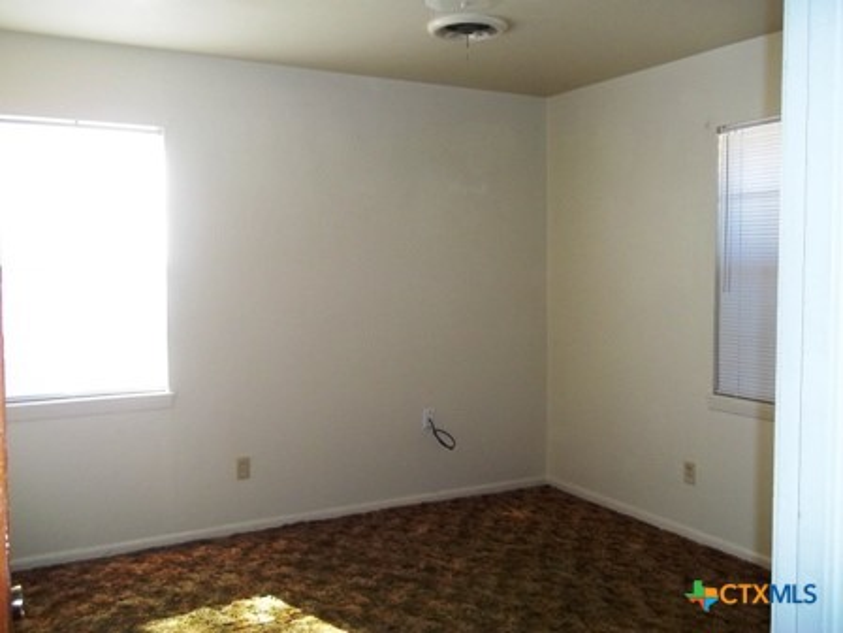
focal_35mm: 32
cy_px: 316
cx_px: 422
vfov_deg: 44.2
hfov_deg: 56.8
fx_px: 779
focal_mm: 5.7
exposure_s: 1/60
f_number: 2.9
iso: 160
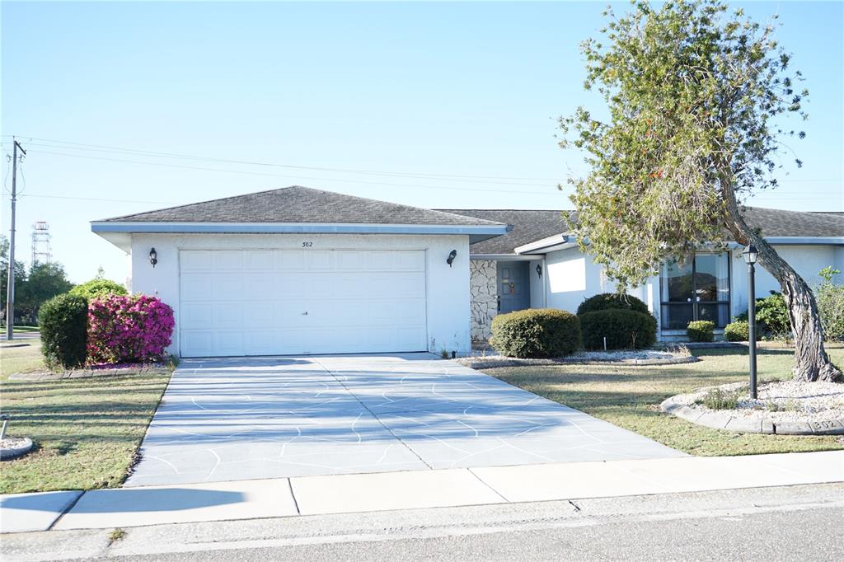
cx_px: 422
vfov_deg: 36.8
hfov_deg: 53.1
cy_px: 281
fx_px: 844
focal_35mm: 36
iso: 100
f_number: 6.3
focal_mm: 36
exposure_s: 1/100
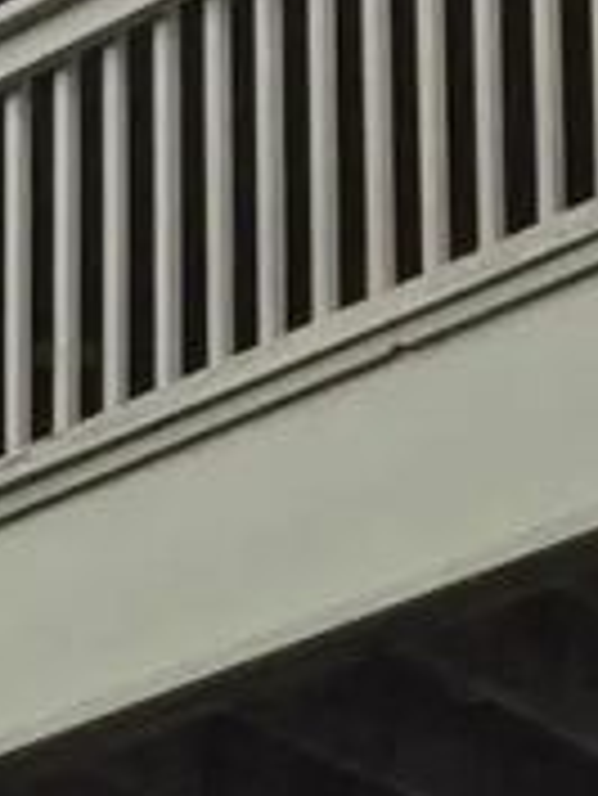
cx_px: -180
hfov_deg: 6.2
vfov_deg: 7.8
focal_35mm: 239
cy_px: 1788
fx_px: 5498
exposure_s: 1/684
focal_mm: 3.3
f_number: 2.4
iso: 25
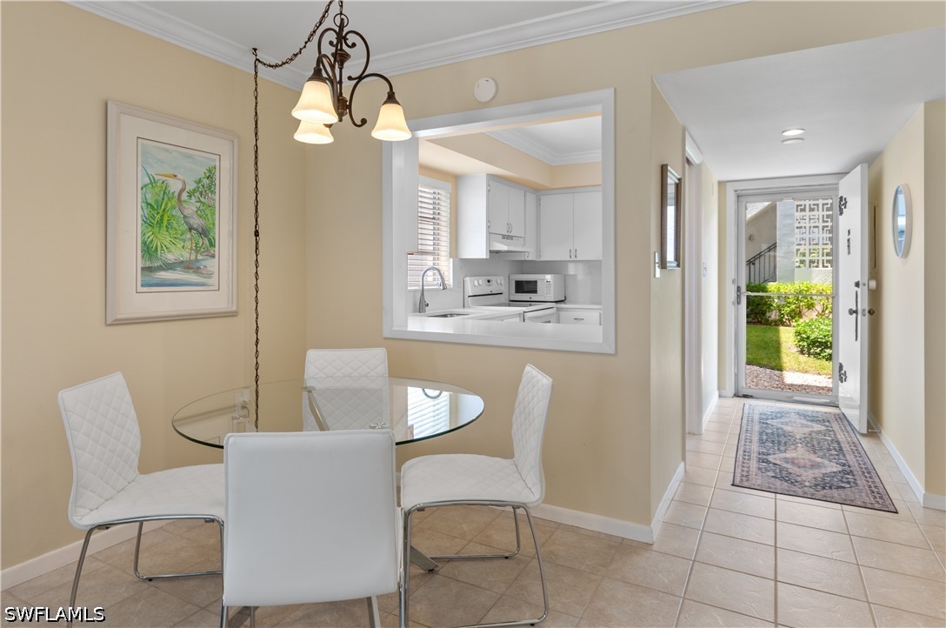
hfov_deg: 85.5
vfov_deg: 63.1
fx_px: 512
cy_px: 314
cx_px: 473
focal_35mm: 20
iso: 200
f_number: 8
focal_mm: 13
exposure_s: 1/8
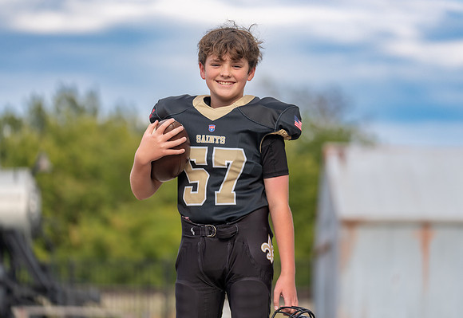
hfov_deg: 14.2
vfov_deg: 9.8
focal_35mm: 143
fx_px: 1854
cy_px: 159
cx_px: 239
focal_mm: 136
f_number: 2.8
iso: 100
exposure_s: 1/800
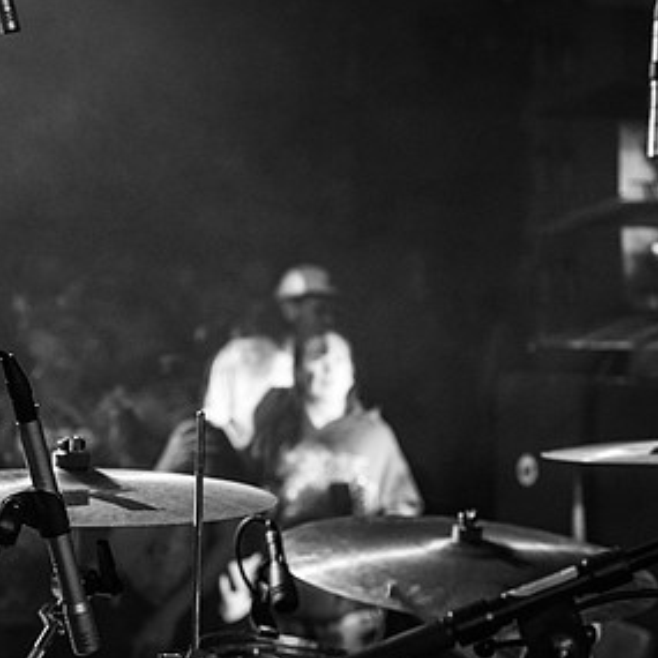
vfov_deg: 17.9
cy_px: 364
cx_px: 337
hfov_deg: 17.9
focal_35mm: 97
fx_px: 2086
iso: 1600
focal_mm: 56
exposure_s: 1/100
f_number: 4.5
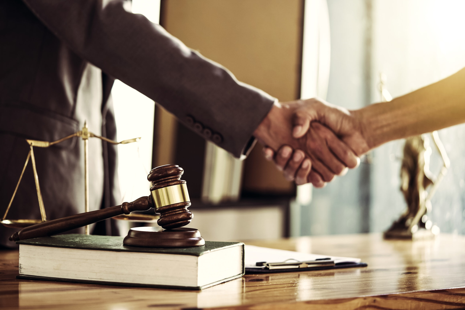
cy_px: 155
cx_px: 232
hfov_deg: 22.6
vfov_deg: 15.2
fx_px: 1162
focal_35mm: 90
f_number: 2.8
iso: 200
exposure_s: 1/100
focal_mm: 90
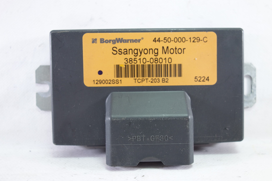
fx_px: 219
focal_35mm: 29
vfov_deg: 45.0
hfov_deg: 63.6
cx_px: 140
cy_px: 88
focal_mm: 10.4
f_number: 2.5
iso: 125
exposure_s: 1/25
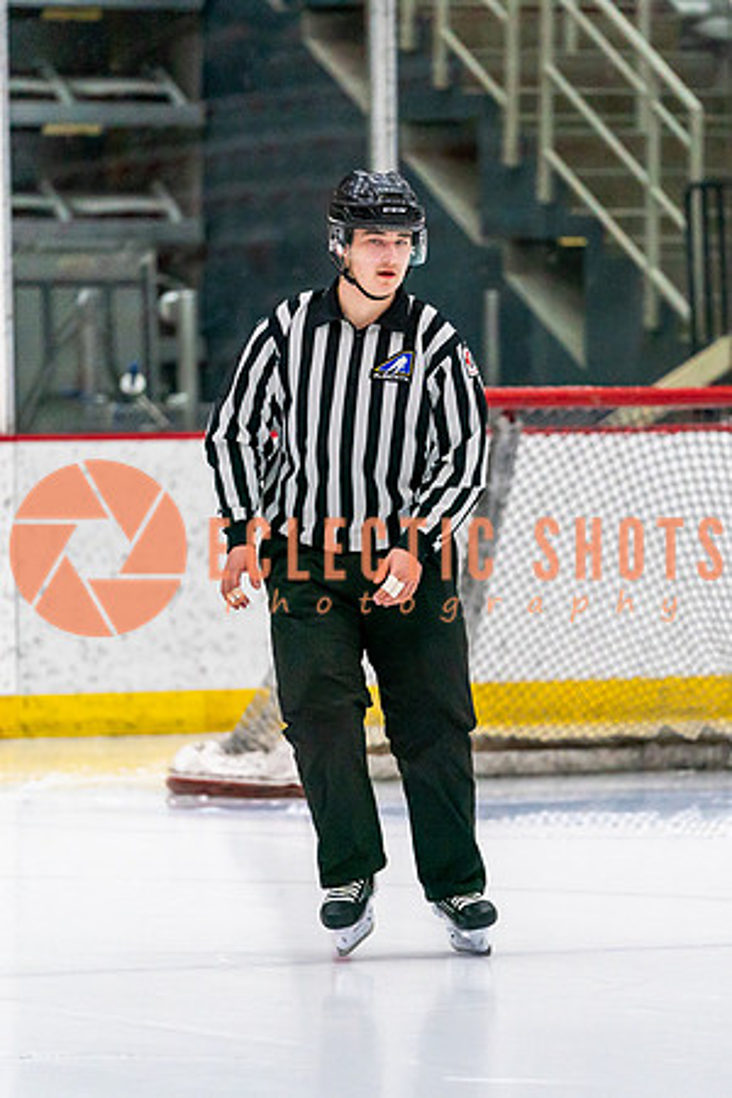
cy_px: 549
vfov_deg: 6.7
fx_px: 9360
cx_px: 366
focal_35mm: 307
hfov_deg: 4.5
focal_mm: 200
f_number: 2.8
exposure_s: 1/1250
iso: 3200
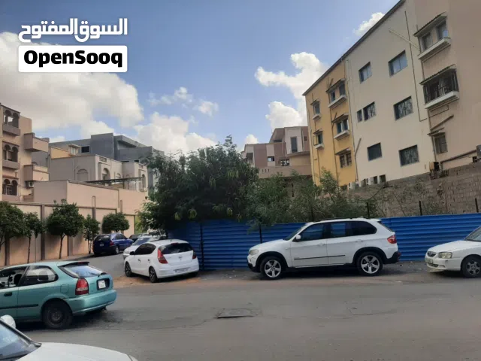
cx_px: 240
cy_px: 180
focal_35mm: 26
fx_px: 361
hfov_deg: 67.3
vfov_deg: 53.1
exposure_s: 1/2551
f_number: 1.7
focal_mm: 3.93
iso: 40
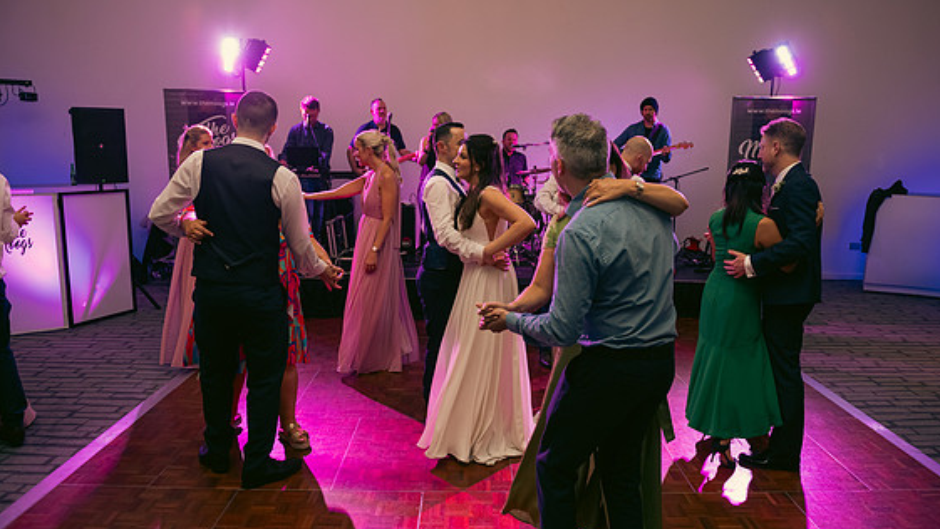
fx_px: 648
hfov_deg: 71.9
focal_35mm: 26
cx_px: 483
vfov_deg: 44.4
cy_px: 269
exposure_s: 1/160
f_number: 3.5
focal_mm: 24
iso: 1000
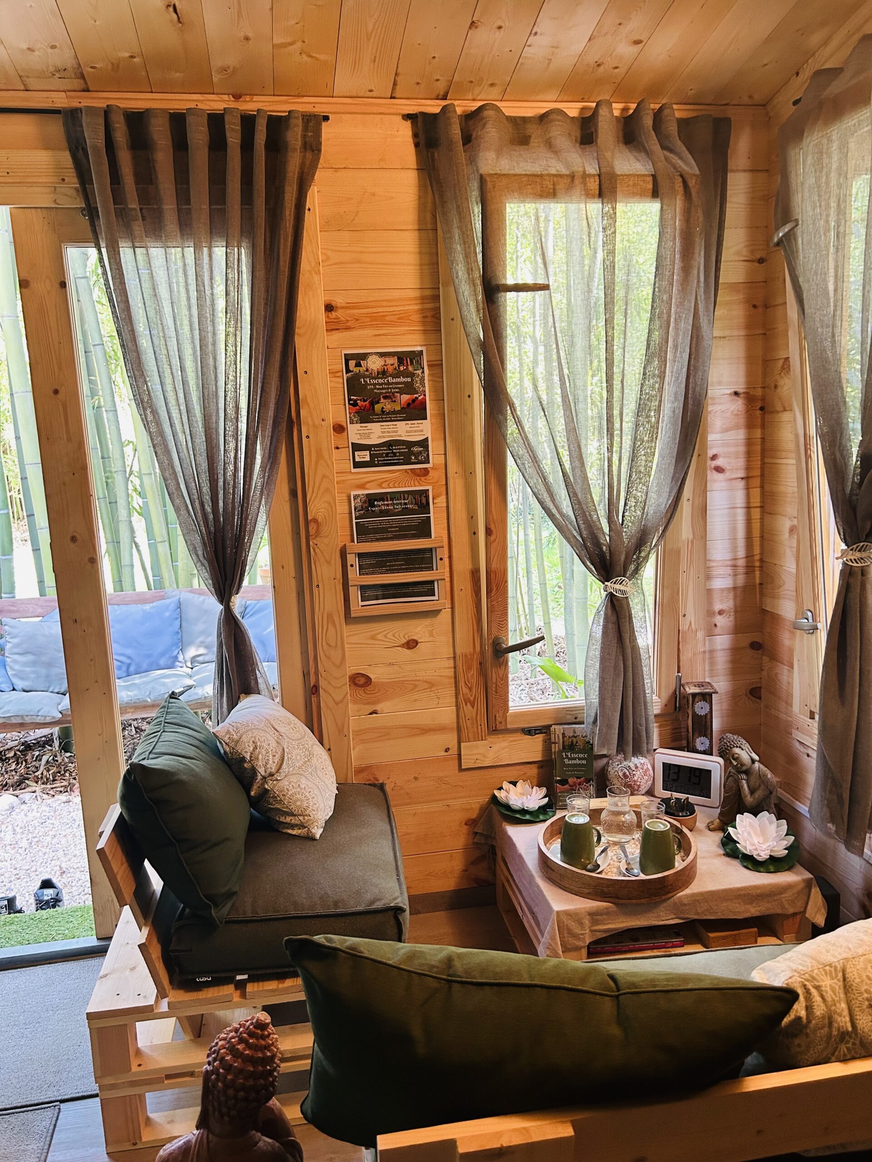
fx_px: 873
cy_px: 581
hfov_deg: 53.1
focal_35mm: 26
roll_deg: +1.5
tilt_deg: -10.1
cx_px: 436
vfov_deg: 67.3
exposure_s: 1/60
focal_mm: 5.7
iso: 200
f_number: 1.5
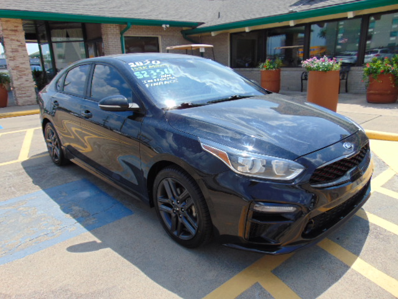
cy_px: 150
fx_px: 287
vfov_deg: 54.9
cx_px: 199
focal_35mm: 25
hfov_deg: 69.4
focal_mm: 4.5
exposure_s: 1/1000
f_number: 3
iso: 80
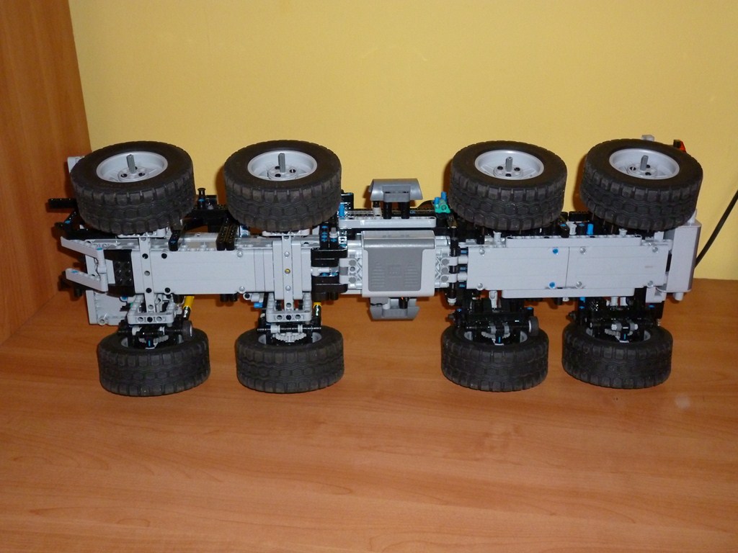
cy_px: 276
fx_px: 874
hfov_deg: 45.8
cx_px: 369
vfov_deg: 35.1
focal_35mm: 41
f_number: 3.7
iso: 400
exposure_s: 1/60
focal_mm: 7.3
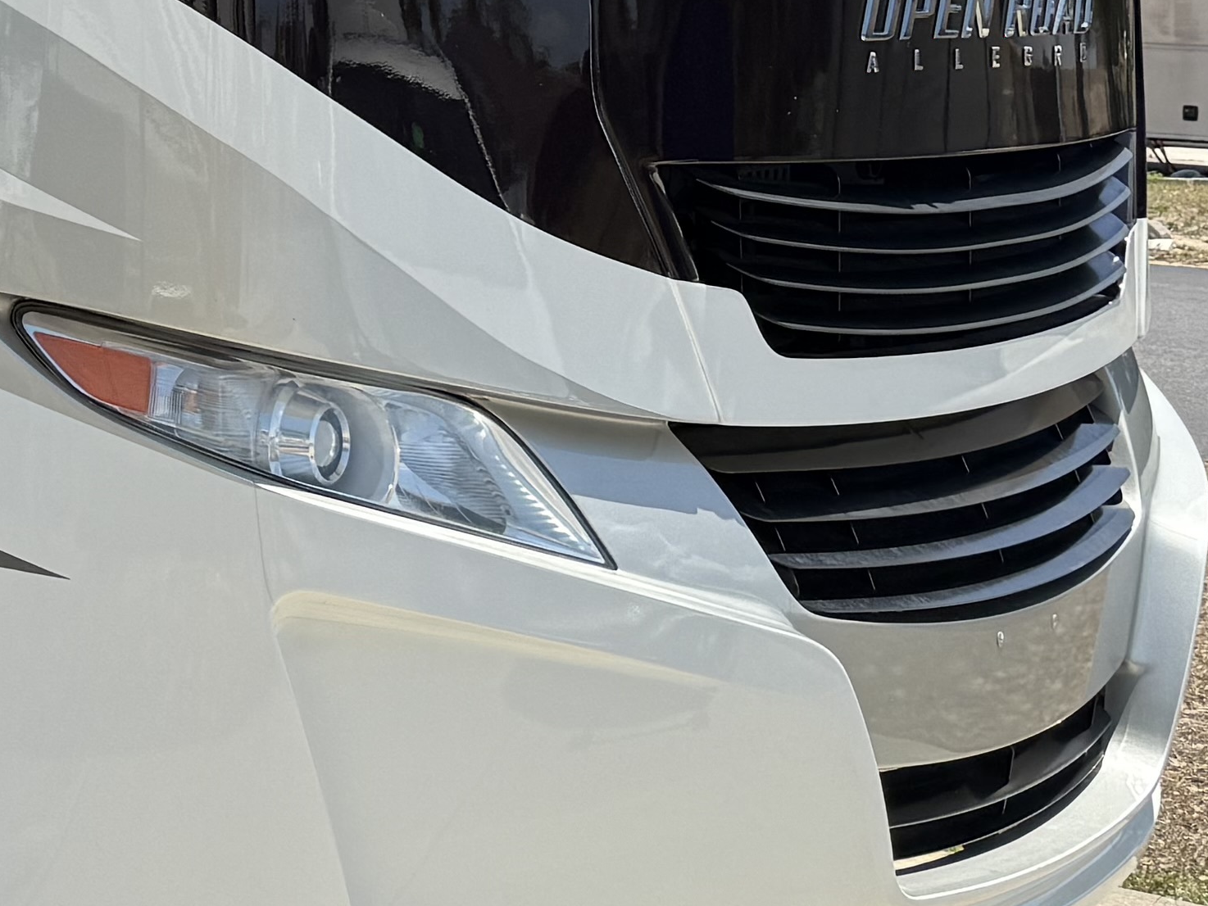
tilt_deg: +0.2
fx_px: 3246
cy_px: -156
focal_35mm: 93
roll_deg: -1.2
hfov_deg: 18.5
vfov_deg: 15.4
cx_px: -638
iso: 80
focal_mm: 6.76
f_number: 1.78
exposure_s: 1/2907
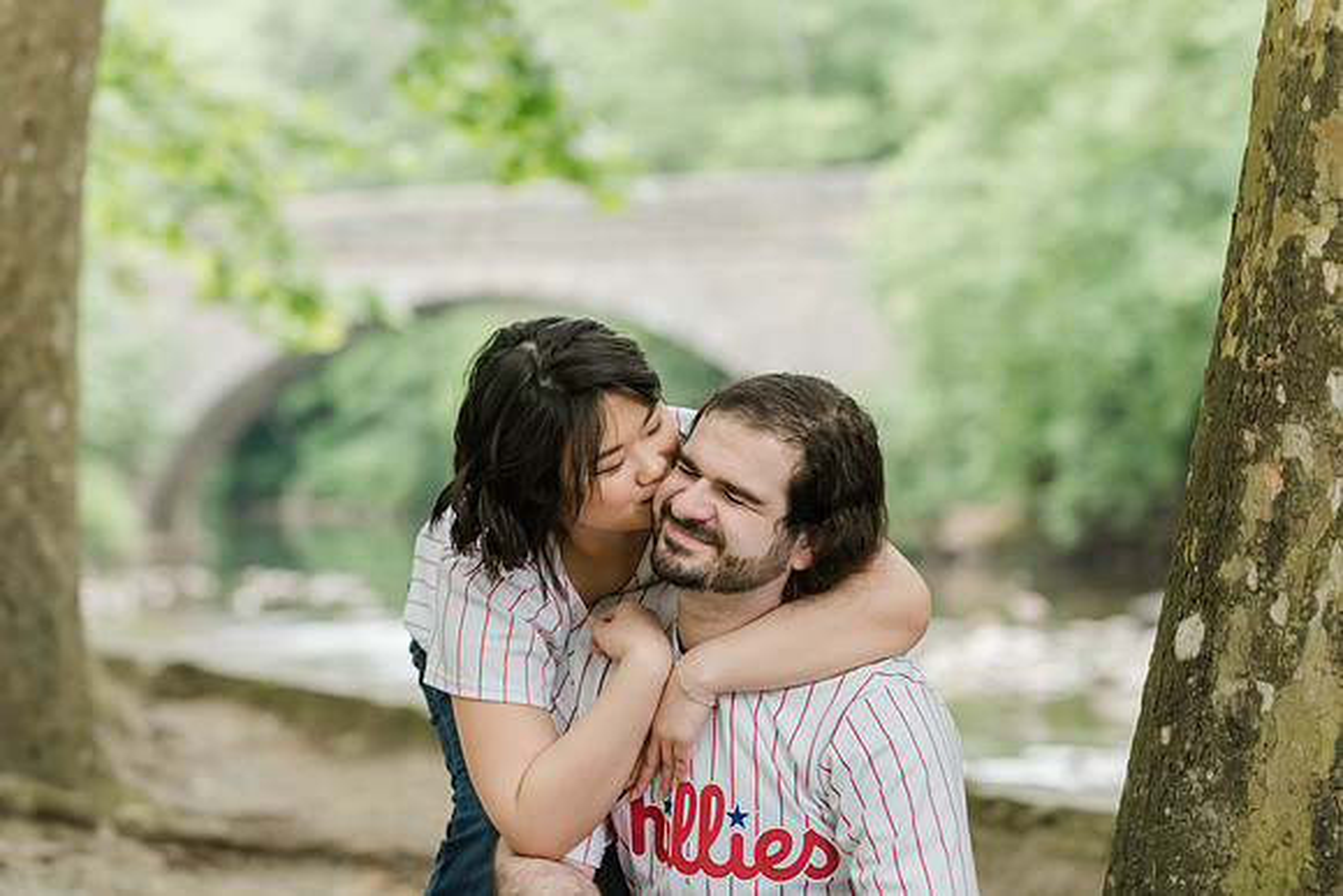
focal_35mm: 119
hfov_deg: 17.2
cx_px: 674
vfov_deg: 11.5
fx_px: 4432
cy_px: 442
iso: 1600
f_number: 4
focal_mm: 116
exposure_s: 1/160
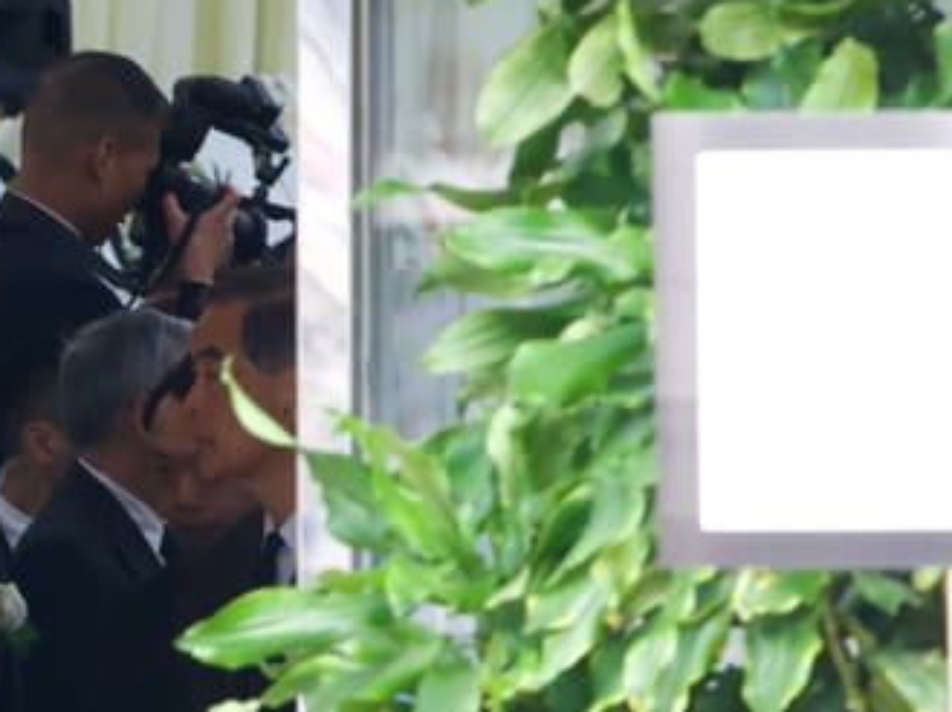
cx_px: -353
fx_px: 15274
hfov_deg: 3.6
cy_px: 910
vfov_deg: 2.7
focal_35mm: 556
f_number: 6.3
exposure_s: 1/320
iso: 2000
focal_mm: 190
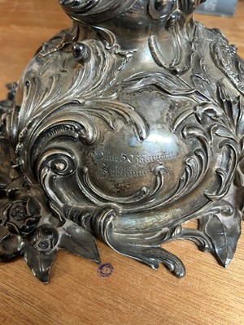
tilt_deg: -50.4
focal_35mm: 26
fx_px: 244
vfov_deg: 67.3
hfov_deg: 53.1
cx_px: 122
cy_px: 162
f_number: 1.5
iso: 160
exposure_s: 1/50
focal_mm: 5.7
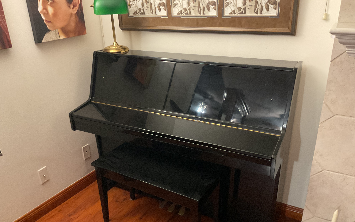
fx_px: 300
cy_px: 129
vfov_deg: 40.5
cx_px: 178
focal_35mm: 31
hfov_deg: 61.2
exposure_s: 1/30
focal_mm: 3
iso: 400
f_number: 1.8
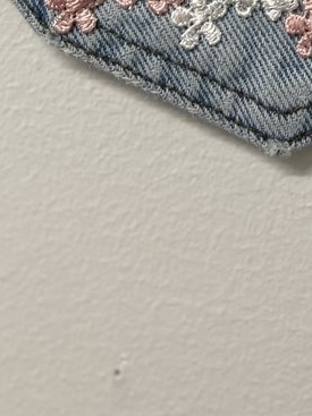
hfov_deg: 17.1
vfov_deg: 19.7
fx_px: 1022
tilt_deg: -5.3
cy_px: -227
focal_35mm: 85
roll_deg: +0.6
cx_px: 283
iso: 125
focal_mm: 5.7
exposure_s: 1/60
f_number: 1.5
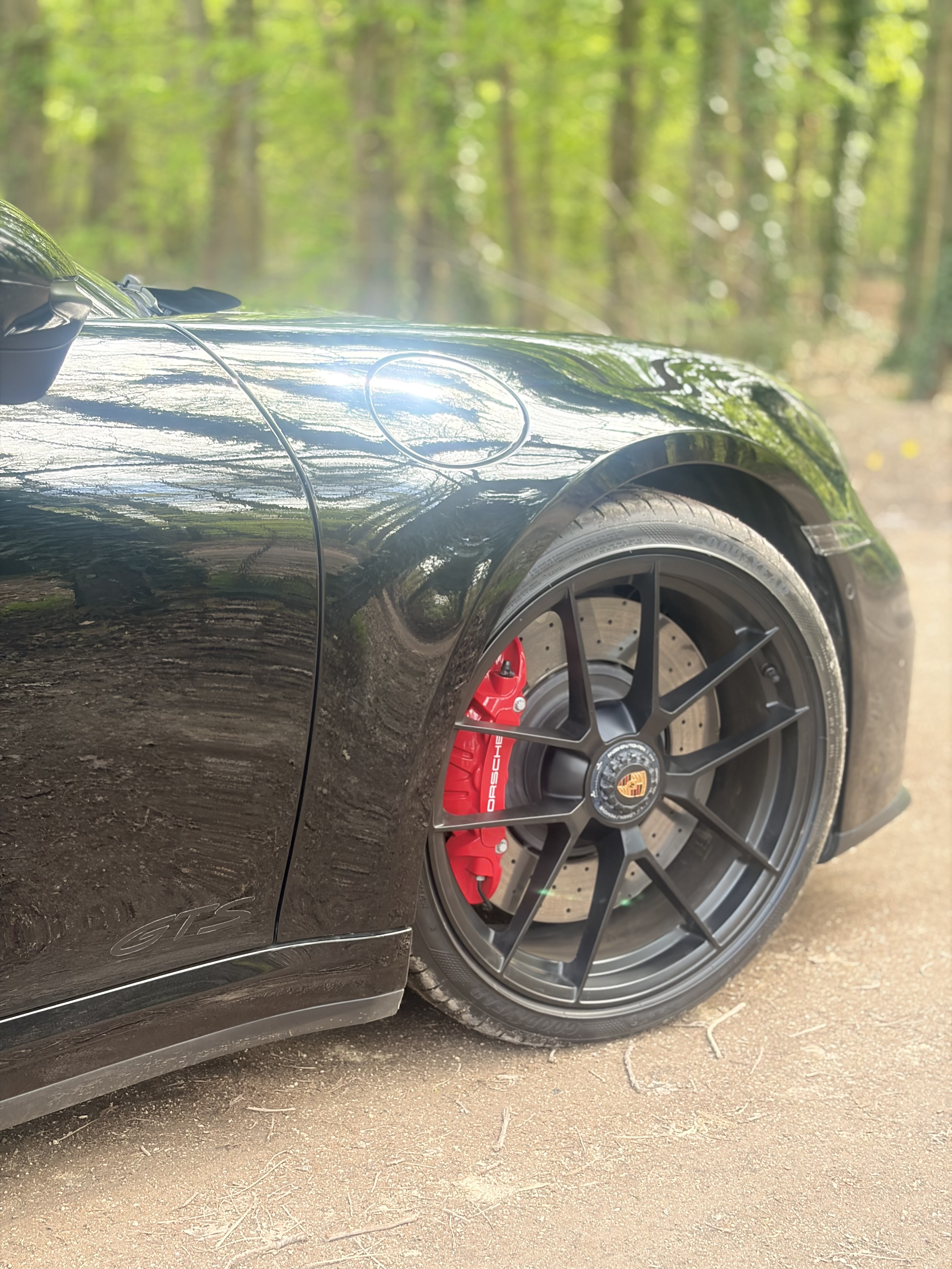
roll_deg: -1.6
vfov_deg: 36.8
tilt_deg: -11.1
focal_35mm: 52
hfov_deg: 28.0
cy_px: 634
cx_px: 476
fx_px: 1907
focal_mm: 5.96
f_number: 1.6
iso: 125
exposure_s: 1/60
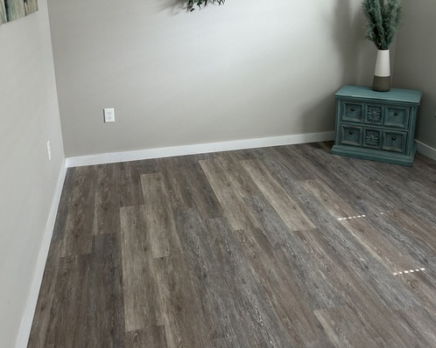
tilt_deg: -14.3
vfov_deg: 42.5
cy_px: 105
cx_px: 218
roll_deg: +0.9
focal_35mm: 34
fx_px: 439
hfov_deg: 52.9
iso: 100
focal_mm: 5.7
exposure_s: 1/60
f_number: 1.5
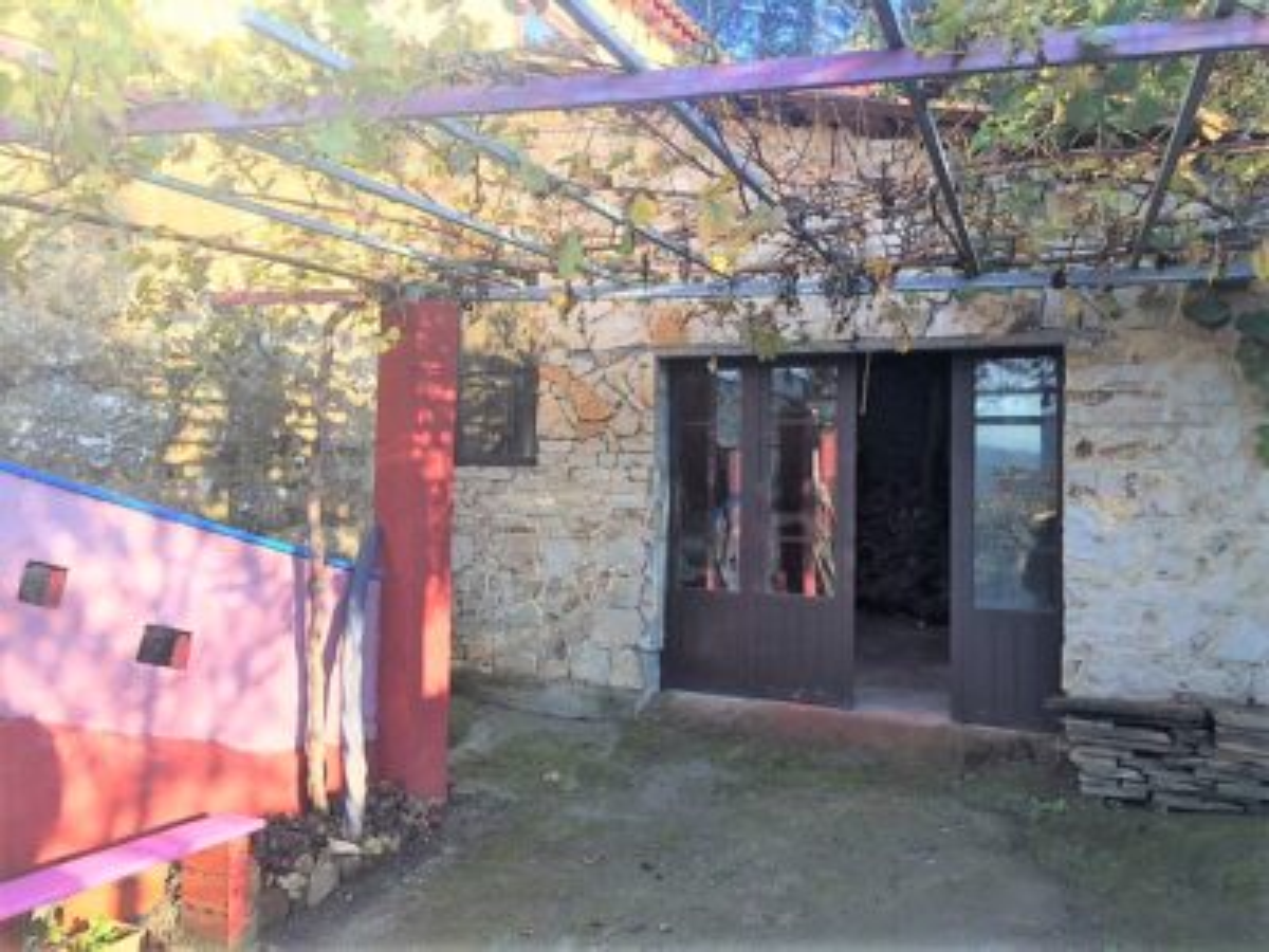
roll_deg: -2.4
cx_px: 634
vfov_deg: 48.2
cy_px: 476
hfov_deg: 61.7
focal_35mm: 29
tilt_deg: +3.3
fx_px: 1063
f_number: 2.2
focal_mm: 4.15
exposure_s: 1/216
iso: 32
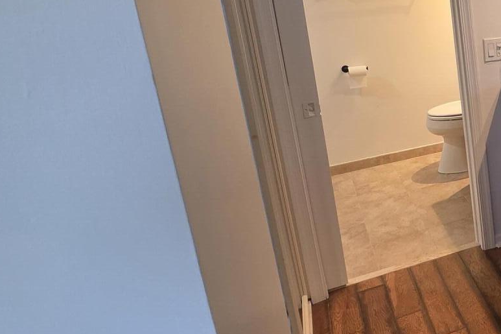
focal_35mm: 35
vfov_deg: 36.8
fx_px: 487
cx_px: 578
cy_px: 77
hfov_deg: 40.9
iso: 320
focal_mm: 2.2
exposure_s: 1/60
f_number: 2.2
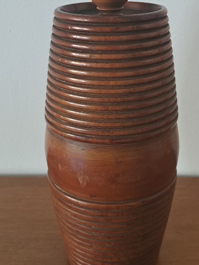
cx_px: 107
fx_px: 376
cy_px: 91
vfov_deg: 38.5
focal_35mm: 49
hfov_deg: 29.7
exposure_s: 1/50
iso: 80
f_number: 1.8
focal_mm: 5.23
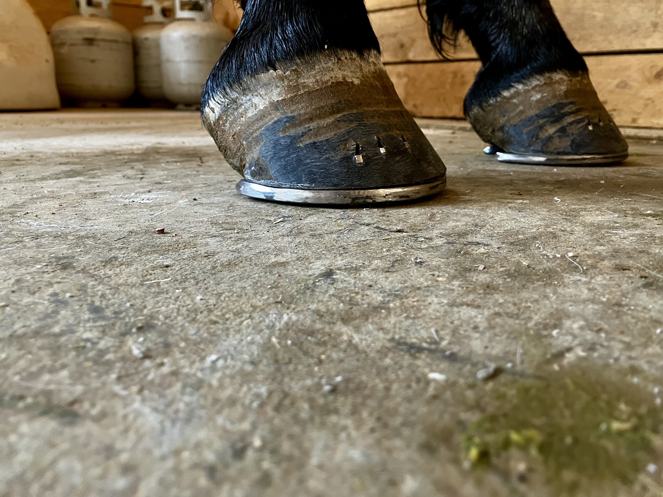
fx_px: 536
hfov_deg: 63.4
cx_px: 332
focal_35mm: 28
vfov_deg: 49.7
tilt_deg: -14.8
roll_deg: -1.4
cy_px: 248
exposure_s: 1/60
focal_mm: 3.99
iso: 200
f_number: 1.8
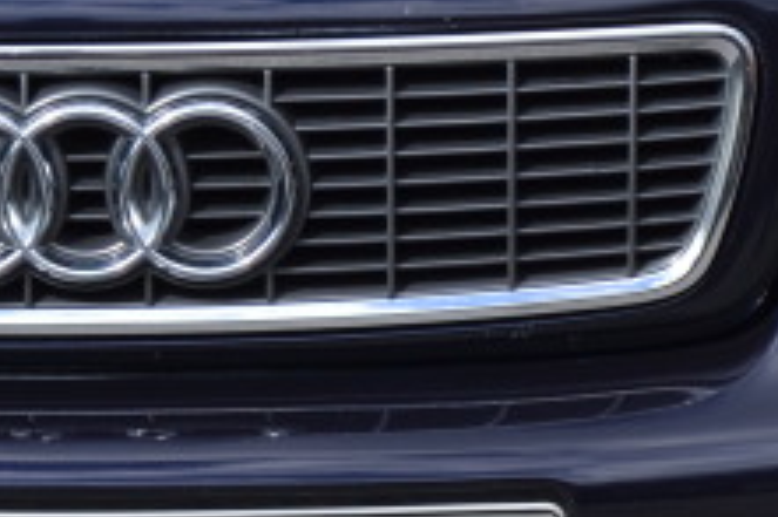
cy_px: 426
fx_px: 6003
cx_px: 181
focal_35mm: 278
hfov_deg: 7.4
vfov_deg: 4.9
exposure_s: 1/250
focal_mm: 40
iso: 100
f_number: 8
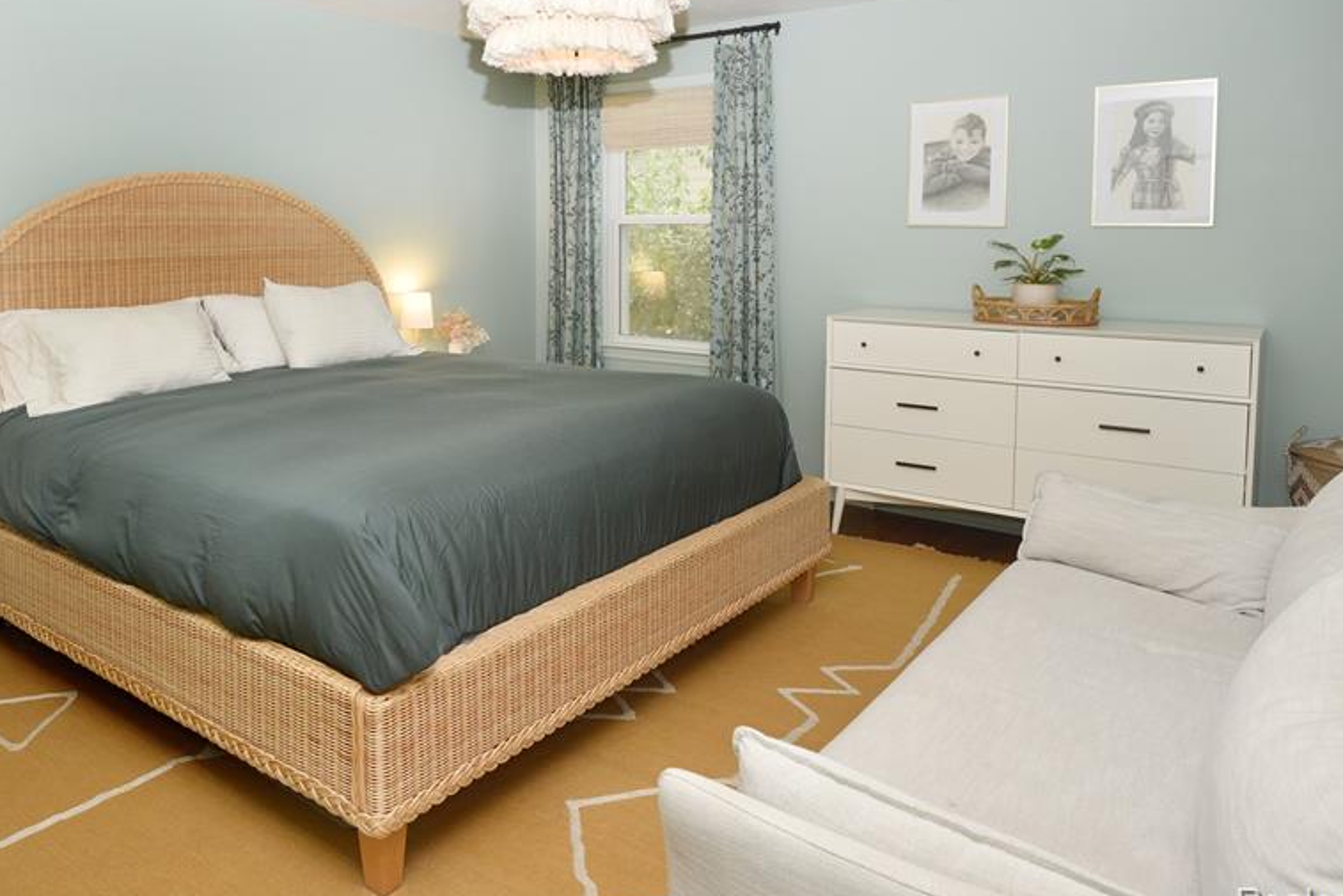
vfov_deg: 54.4
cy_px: 324
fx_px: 858
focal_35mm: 23
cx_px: 507
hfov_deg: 74.8
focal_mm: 17
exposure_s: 1/60
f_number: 6.3
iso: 125
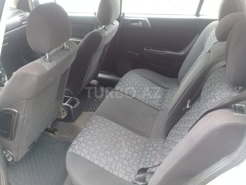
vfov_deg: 45.4
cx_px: 123
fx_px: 220
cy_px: 92
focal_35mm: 31
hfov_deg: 58.4
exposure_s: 1/33
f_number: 2.2
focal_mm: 3.3
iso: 100
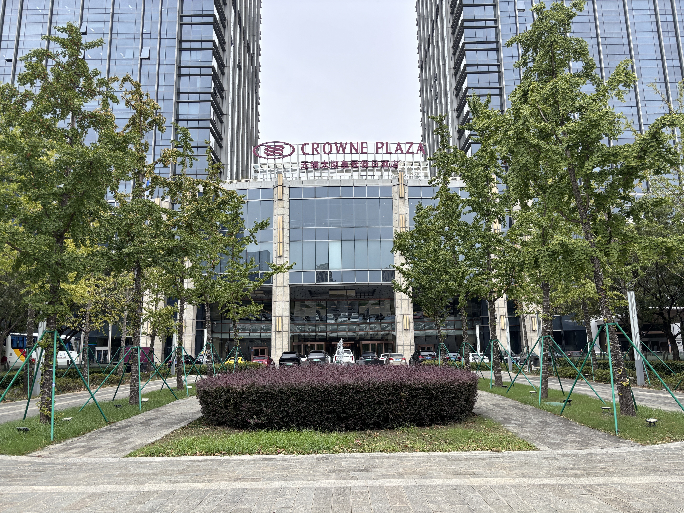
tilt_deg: +10.3
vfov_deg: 53.1
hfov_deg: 67.3
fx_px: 514
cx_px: 342
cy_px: 256
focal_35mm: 26
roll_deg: +0.9
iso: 50
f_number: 1.6
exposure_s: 1/1233
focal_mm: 5.96
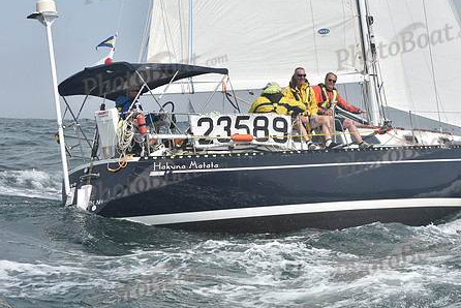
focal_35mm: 91
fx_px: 1166
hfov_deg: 22.3
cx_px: 282
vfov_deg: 15.0
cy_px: 112
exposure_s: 1/800
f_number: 11
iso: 320
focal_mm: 70
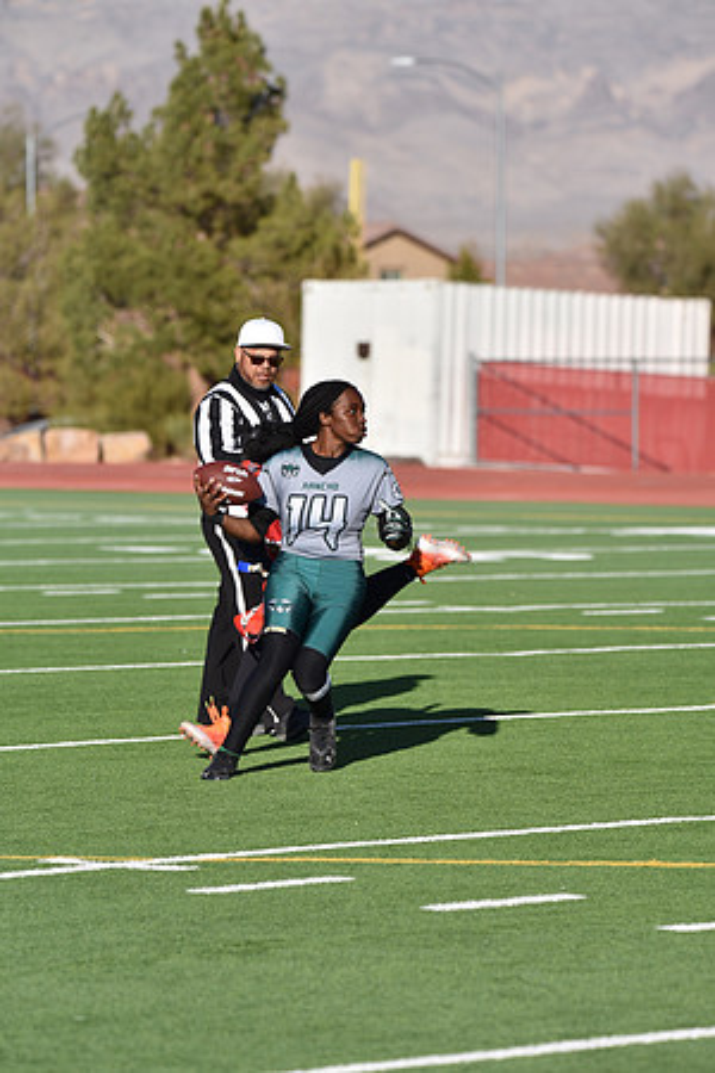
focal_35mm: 250
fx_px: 7447
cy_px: 536
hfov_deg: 5.5
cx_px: 358
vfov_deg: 8.2
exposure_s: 1/1000
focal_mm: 250
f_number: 5.6
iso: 140
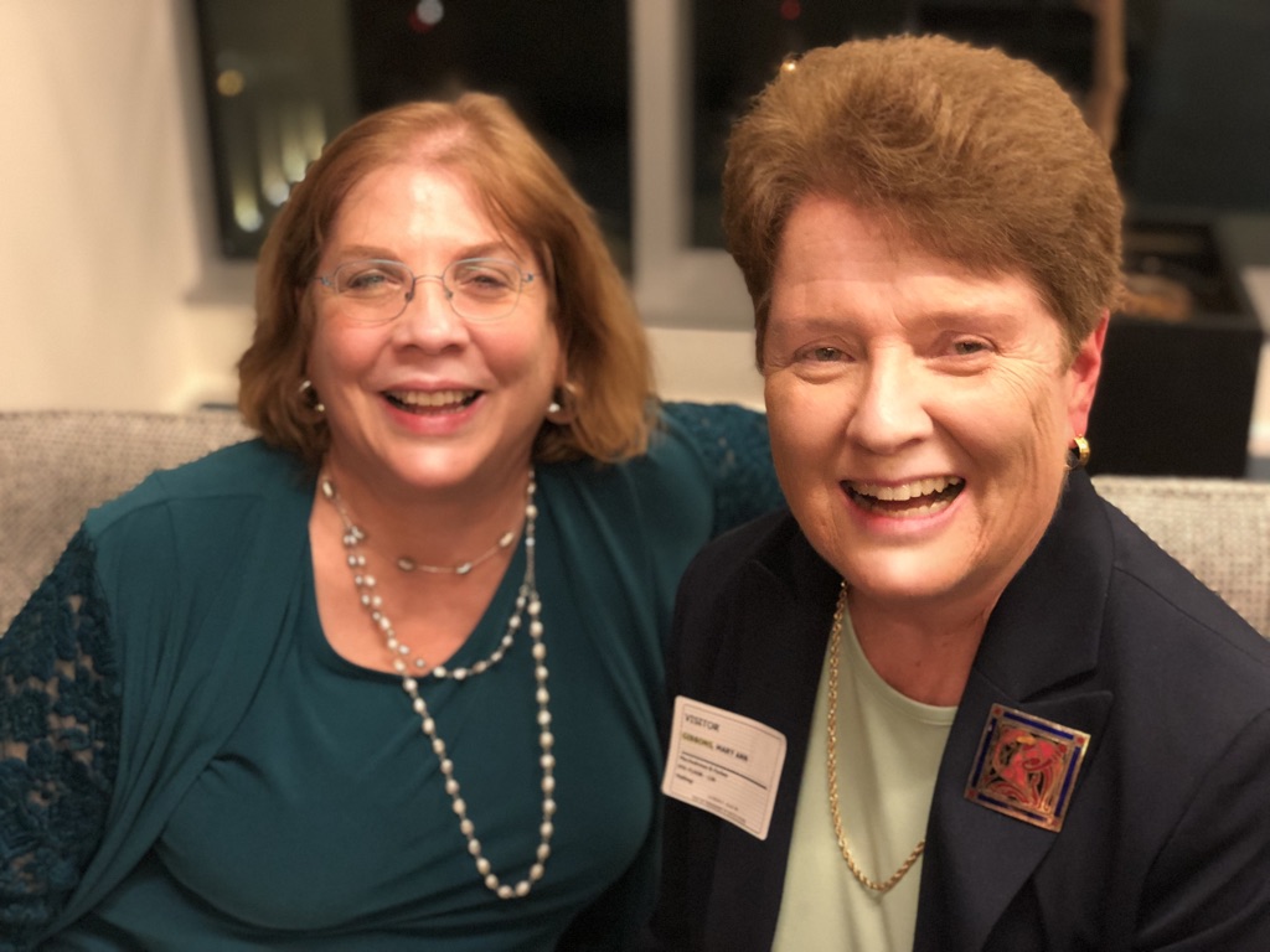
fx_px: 1908
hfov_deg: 36.8
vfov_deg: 28.0
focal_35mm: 52
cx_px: 635
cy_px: 476
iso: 500
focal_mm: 6
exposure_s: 1/60
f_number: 2.4
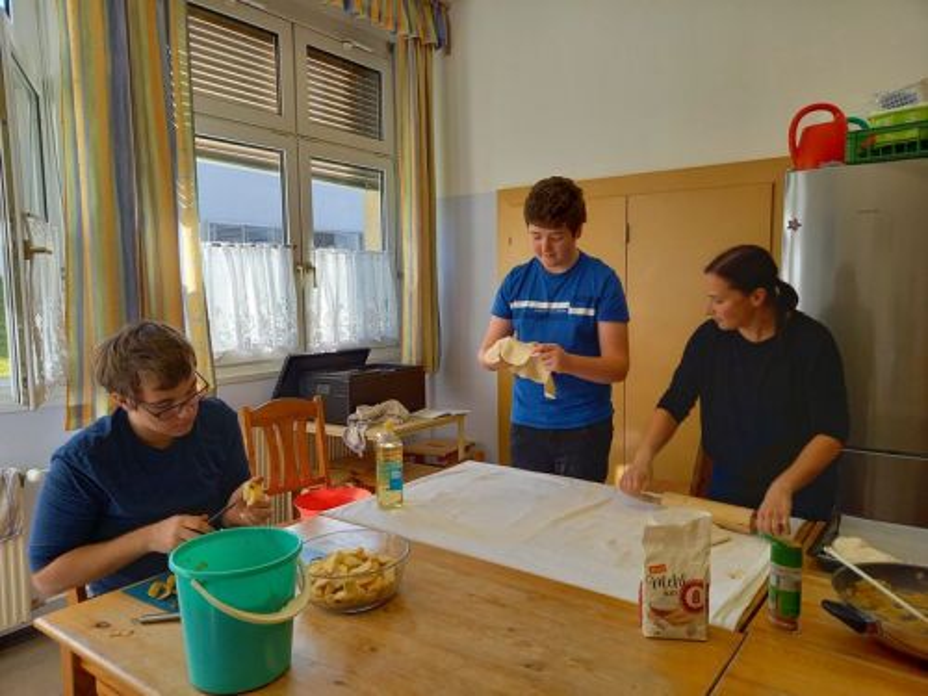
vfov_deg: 54.9
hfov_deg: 69.4
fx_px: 670
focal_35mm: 25
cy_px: 348
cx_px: 464
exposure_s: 1/100
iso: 64
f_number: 1.8
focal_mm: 4.65
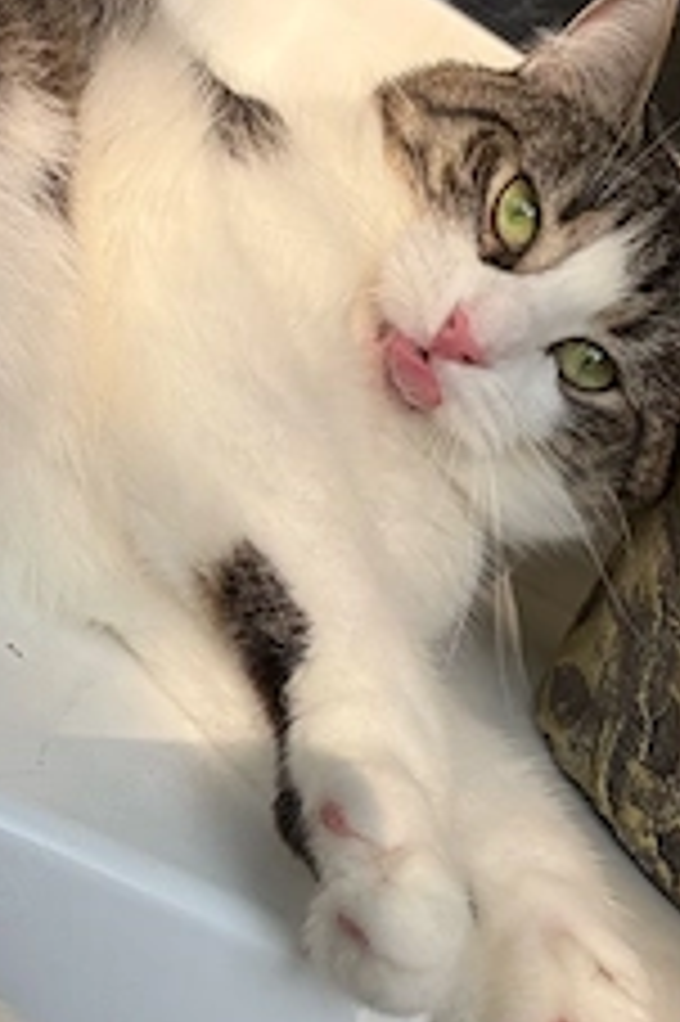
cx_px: 207
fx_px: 1561
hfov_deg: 24.4
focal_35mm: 55
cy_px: 504
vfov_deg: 36.3
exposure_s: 1/818
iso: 25
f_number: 1.9
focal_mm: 2.69
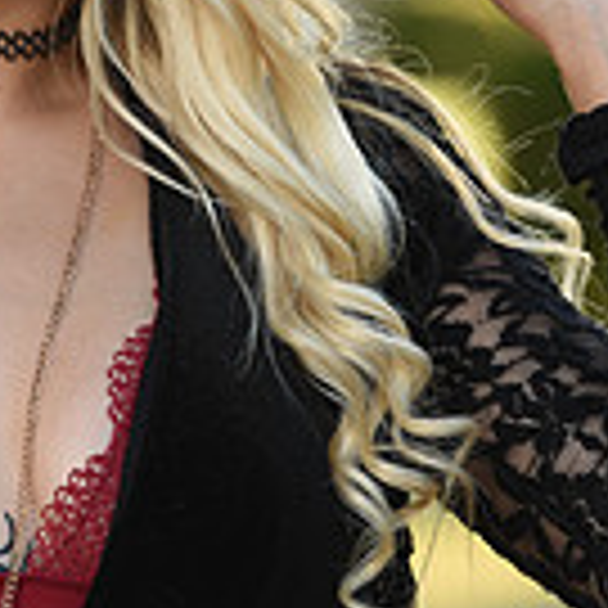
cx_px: -203
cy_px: 83
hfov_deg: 3.0
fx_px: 11585
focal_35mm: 583
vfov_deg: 3.0
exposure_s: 1/125
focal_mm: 160
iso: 100
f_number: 4
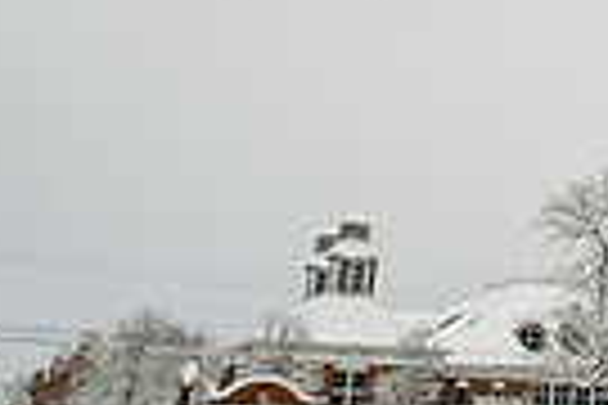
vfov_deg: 17.1
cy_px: -178
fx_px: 1233
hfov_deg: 24.6
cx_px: 766
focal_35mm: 73
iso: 160
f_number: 5
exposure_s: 1/320
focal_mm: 17
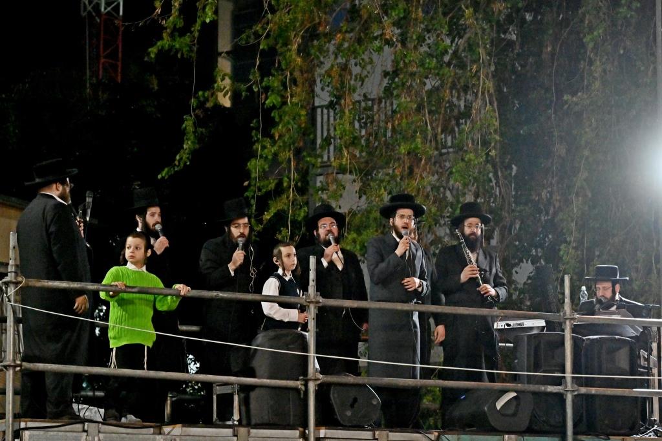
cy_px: 220
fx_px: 1948
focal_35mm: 106
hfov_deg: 19.3
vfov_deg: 12.9
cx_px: 331
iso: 2000
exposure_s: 1/400
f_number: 4
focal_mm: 71
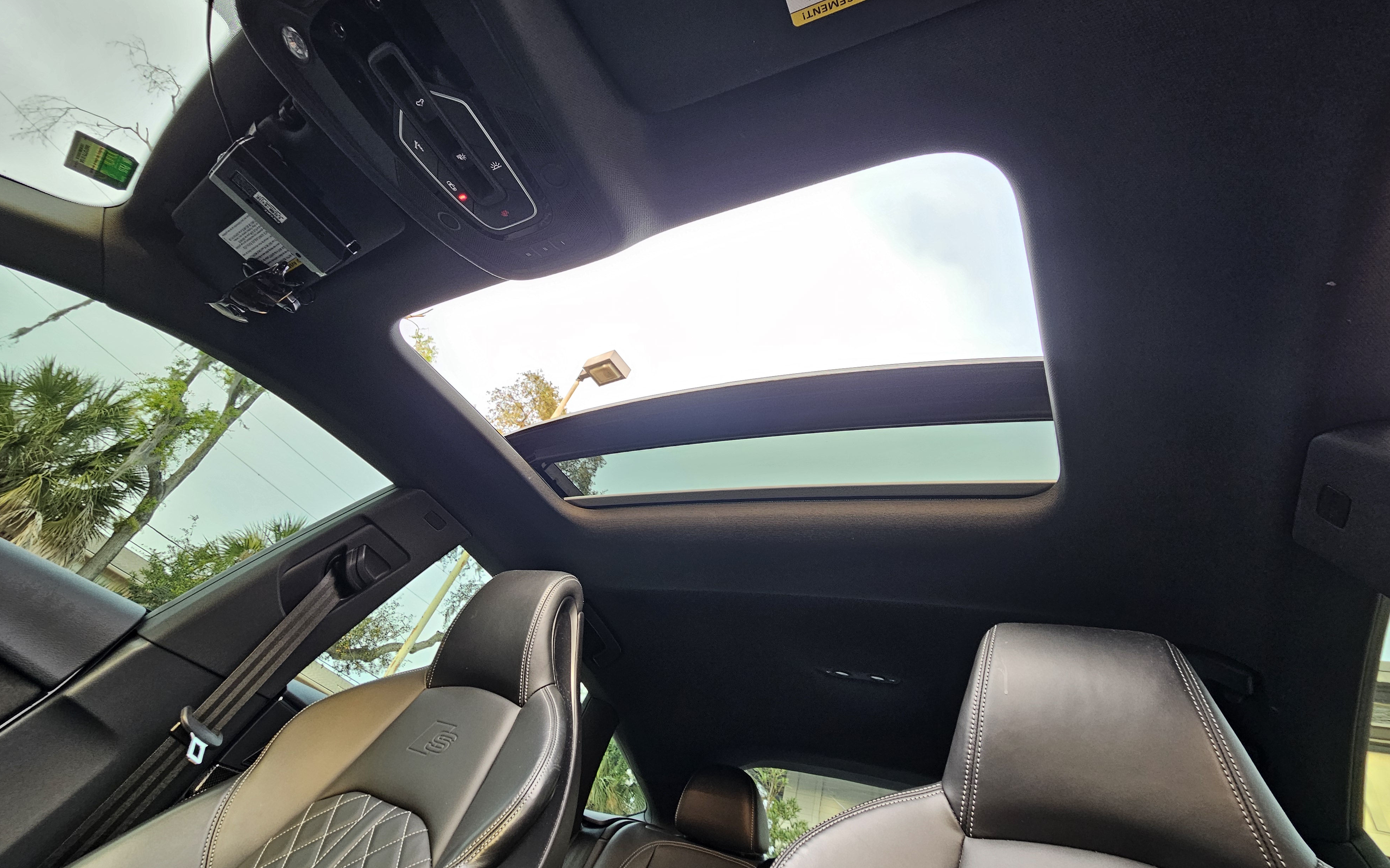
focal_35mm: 14
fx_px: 530
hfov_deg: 105.3
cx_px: 697
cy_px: 371
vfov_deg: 78.2
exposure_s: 1/60
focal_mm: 2.2
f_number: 2.2
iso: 100
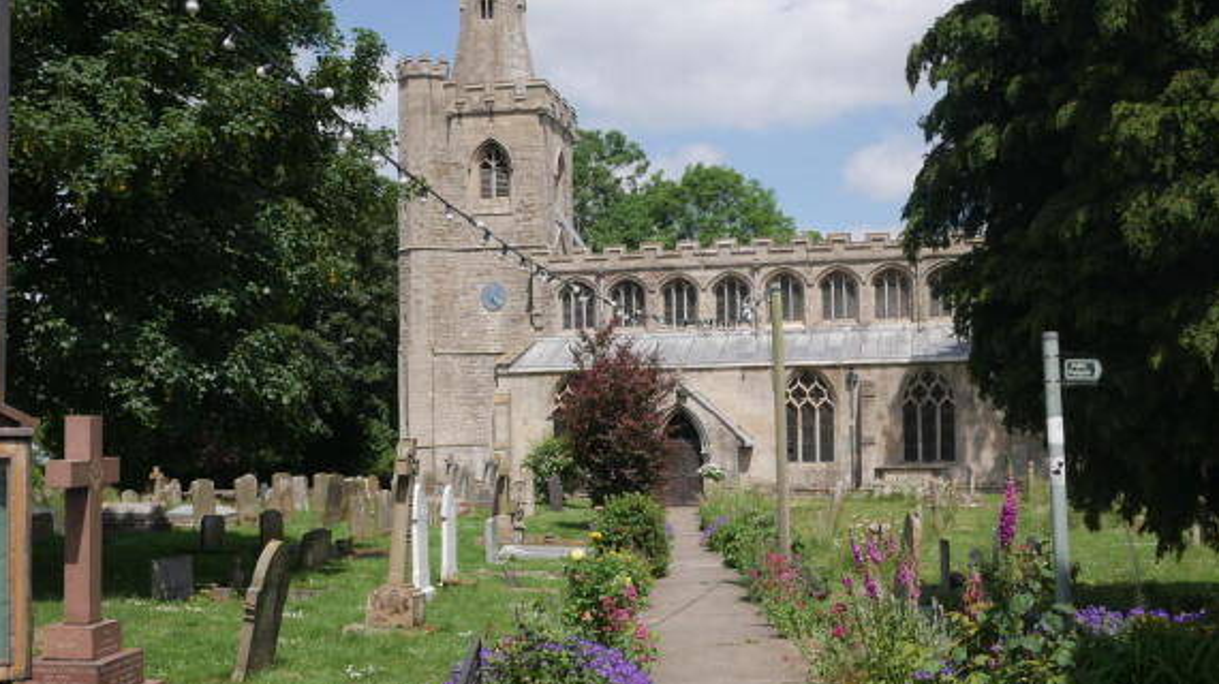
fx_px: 1583
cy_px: 414
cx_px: 603
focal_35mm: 49
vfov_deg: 24.3
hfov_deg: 42.1
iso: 200
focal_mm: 22
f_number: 9
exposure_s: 1/400
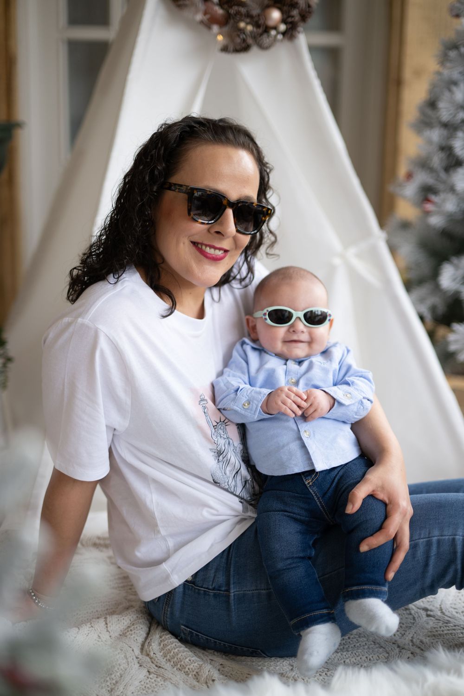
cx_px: 232
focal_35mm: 50
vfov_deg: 39.6
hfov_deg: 27.0
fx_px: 967
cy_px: 348
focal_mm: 50
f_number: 1.4
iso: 160
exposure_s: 1/250
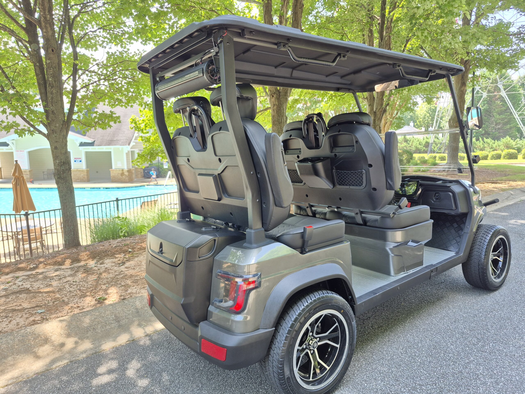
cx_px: 262
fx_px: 349
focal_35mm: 23
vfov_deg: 58.9
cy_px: 197
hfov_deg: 73.9
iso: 32
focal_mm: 5.4
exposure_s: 1/180
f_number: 1.8
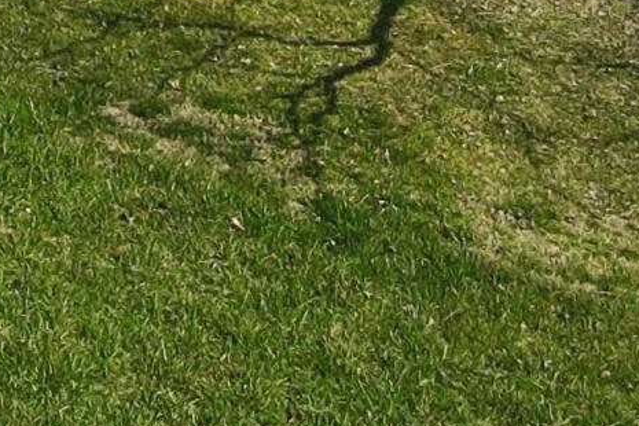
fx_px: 2858
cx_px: -570
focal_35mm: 161
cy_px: -978
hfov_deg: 11.7
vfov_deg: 7.3
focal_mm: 4.5
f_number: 2.8
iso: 100
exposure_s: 1/800
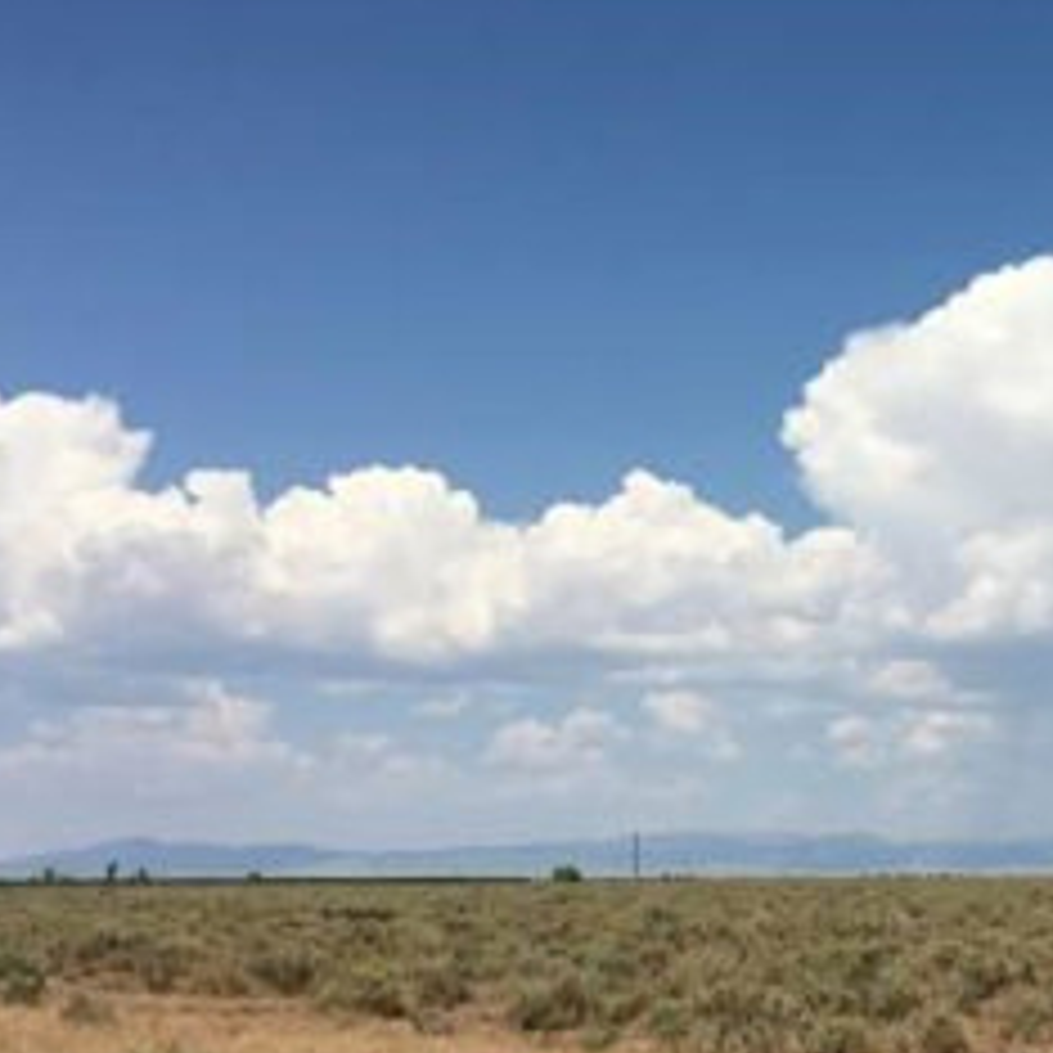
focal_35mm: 70
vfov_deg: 24.2
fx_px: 2409
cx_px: 1179
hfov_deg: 23.1
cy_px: 886
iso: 25
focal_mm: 4.15
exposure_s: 1/3497
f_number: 2.2
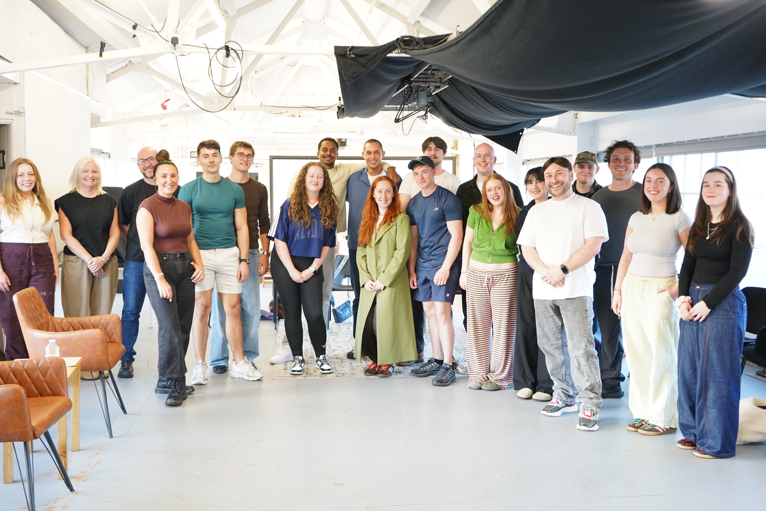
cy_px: 256
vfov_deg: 37.9
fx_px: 745
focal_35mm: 35
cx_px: 383
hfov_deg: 54.4
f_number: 4
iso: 1600
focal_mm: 35
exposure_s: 1/40
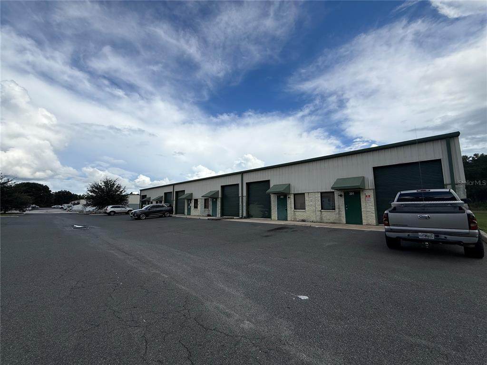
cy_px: 182
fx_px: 197
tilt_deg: +7.1
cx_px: 244
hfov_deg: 102.1
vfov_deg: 85.7
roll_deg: +0.2
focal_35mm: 14
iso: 50
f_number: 2.2
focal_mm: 2.22
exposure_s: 1/3460
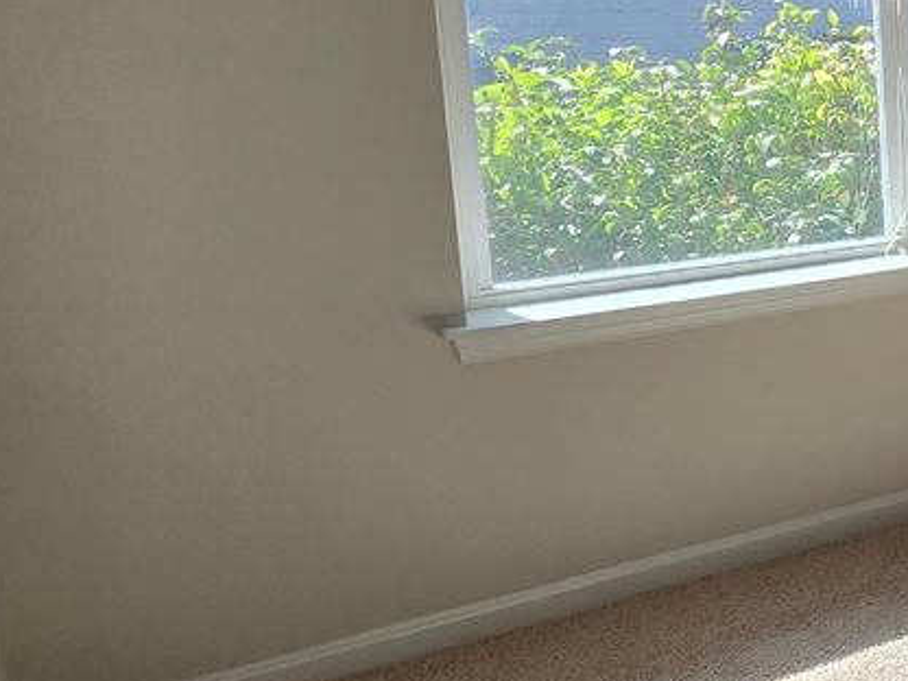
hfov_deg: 24.3
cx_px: 1543
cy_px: 164
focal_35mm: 45
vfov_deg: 31.6
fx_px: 1180
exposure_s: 1/279
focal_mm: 2.2
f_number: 2.2
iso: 50
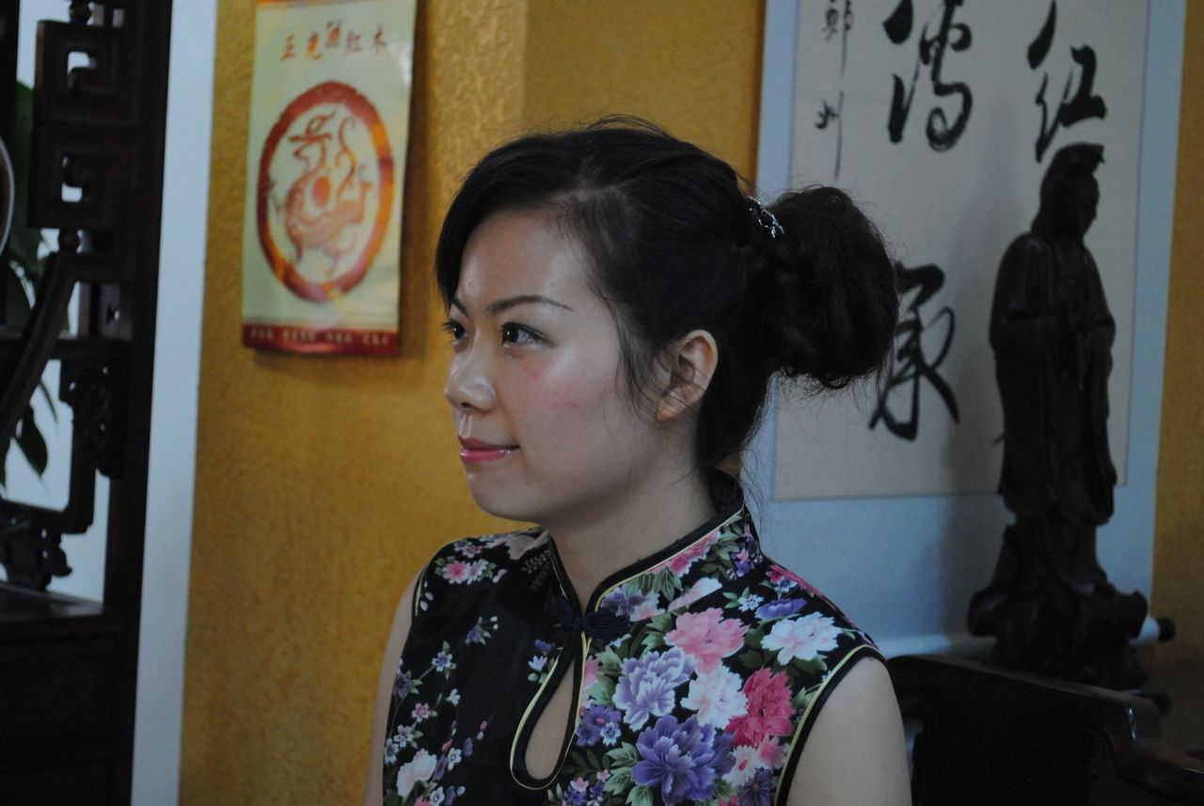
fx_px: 2763
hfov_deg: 24.6
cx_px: 602
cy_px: 403
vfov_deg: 16.6
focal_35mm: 82
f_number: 5.6
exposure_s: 1/6
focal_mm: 55
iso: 800
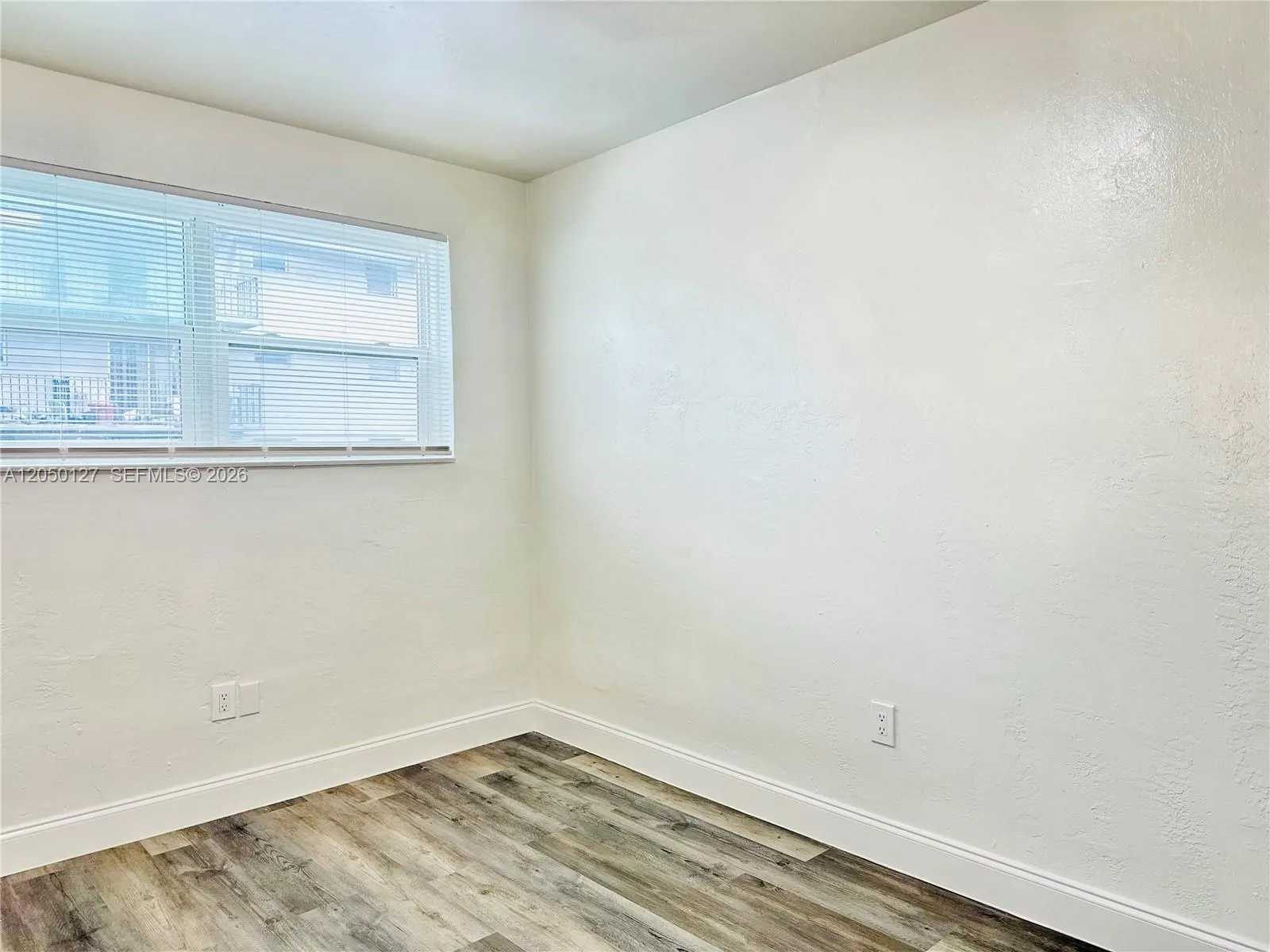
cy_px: 476
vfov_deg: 56.8
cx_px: 635
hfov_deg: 71.6
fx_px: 881
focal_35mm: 24
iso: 125
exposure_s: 1/60
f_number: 1.78
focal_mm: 6.86
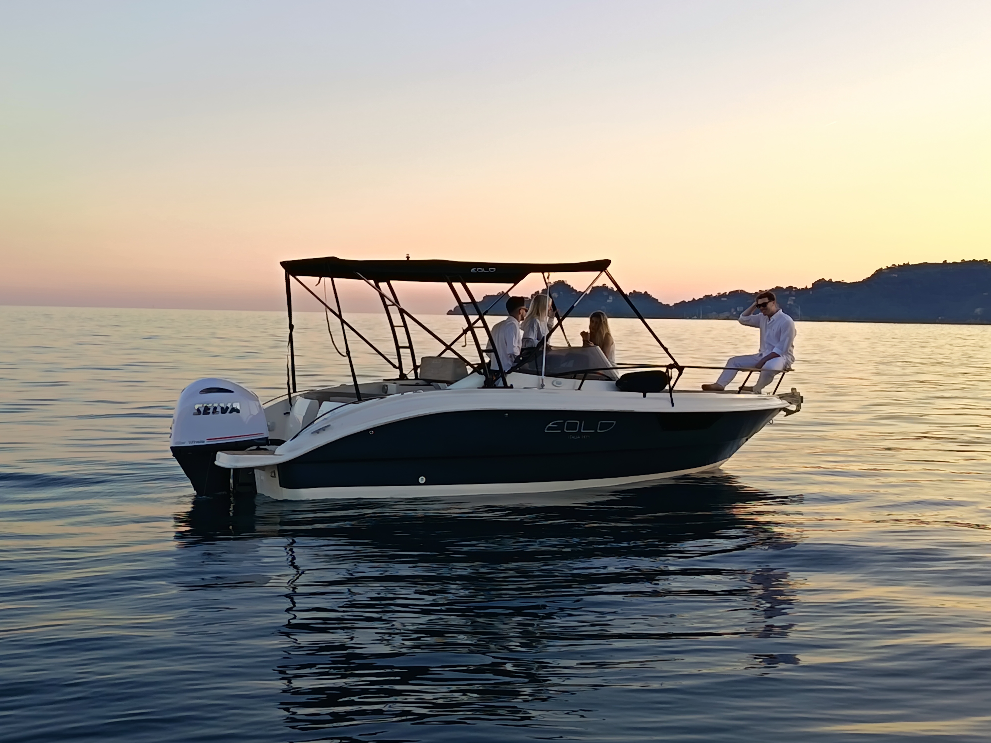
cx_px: 496
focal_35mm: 49
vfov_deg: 29.7
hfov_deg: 38.9
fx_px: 1403
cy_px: 372
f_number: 1.75
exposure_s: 1/100
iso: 135
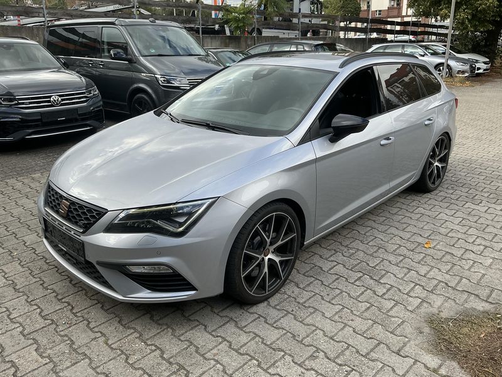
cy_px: 188
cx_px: 251
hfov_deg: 63.4
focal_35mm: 28
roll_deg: +1.9
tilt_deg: -15.7
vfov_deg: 49.7
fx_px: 406
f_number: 1.8
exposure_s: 1/450
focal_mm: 3
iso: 25
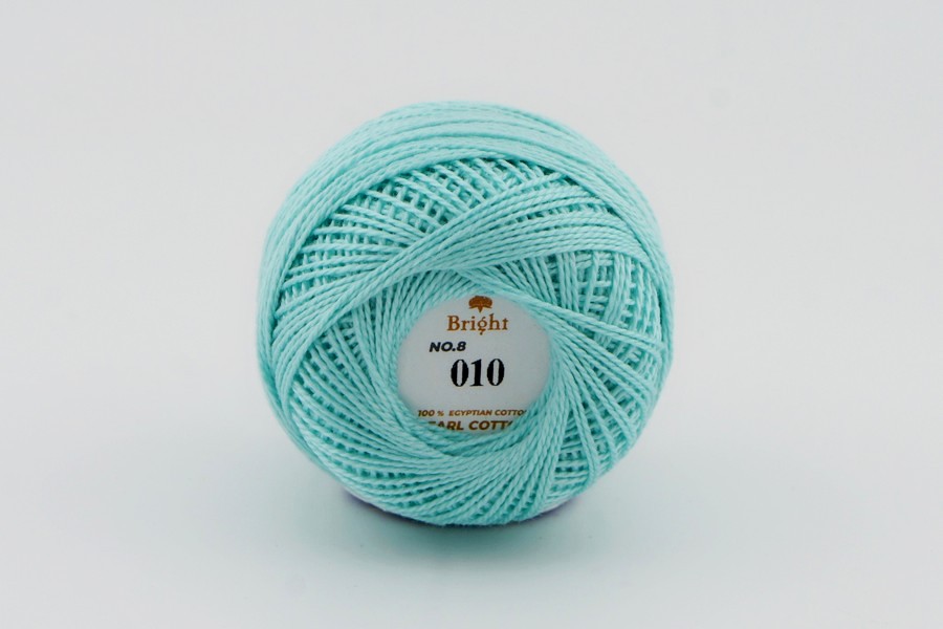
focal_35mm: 82
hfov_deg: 24.6
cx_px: 472
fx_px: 2161
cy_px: 314
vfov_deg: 16.6
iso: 200
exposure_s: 1/320
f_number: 9
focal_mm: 55
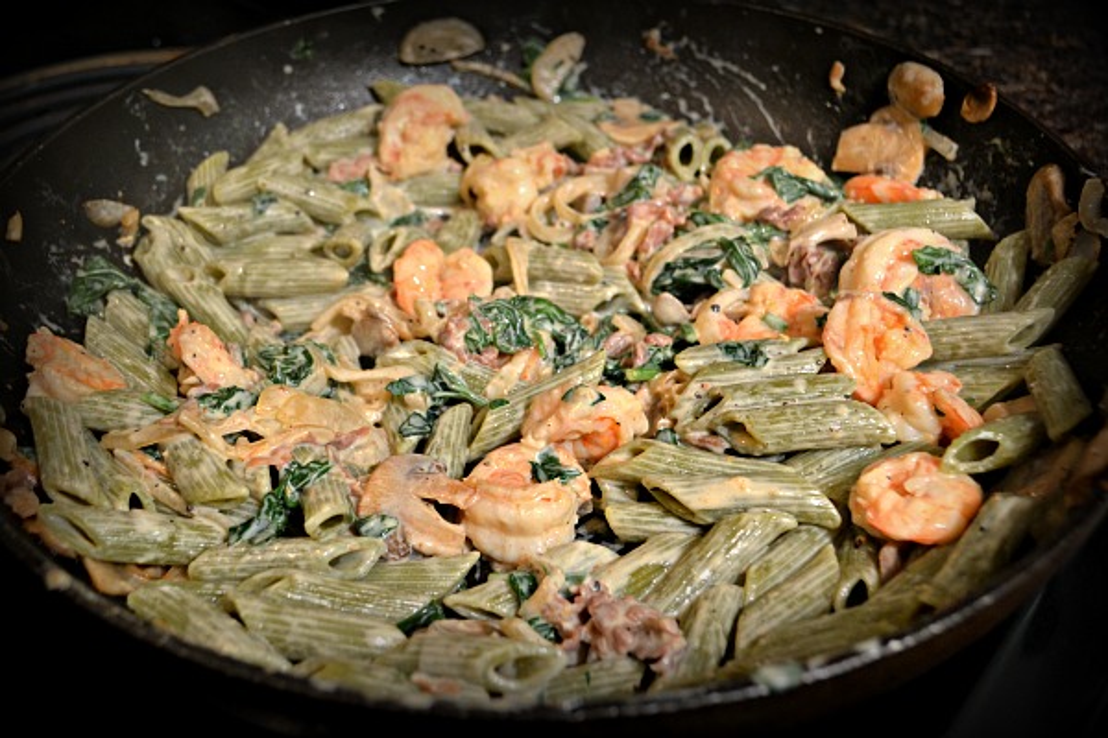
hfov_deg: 49.6
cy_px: 369
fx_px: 1200
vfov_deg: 34.2
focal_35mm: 39
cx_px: 554
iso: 1000
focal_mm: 26
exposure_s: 1/15
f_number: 4.2
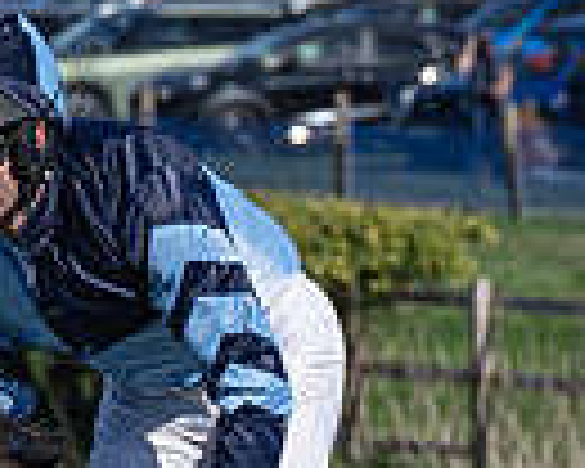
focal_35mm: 828
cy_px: 967
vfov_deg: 1.9
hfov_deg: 2.3
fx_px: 14336
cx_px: 445
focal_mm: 82
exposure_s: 1/3200
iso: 200
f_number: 4
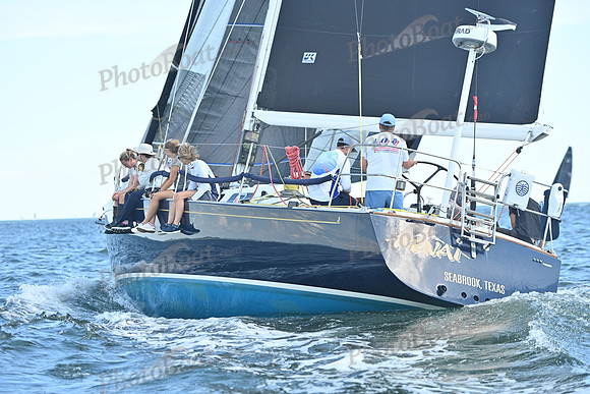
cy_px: 197
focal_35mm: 112
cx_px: 295
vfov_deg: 12.2
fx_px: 1836
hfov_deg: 18.3
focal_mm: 112
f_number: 3.5
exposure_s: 1/1250
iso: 250
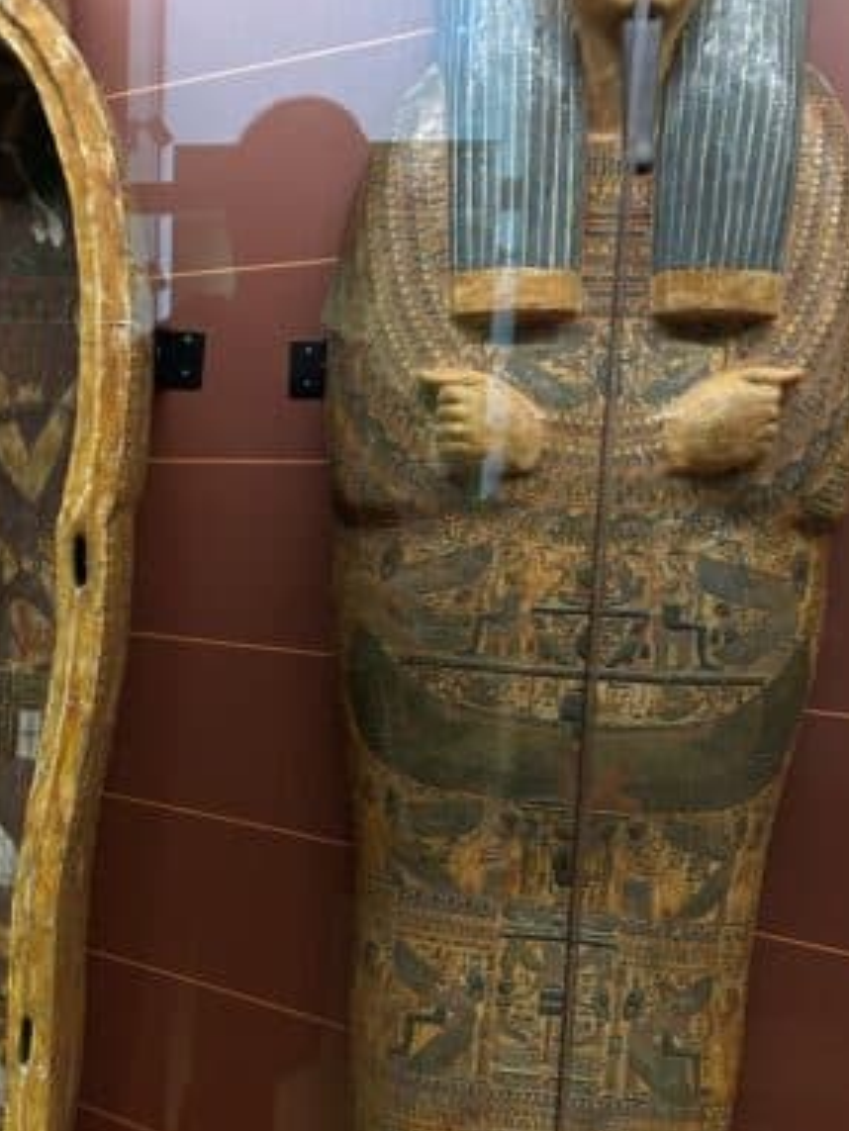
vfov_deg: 43.6
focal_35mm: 43
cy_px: 689
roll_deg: -1.6
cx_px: 168
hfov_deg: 32.7
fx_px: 1405
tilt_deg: -8.2
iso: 640
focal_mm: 5.7
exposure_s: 1/39
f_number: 1.5
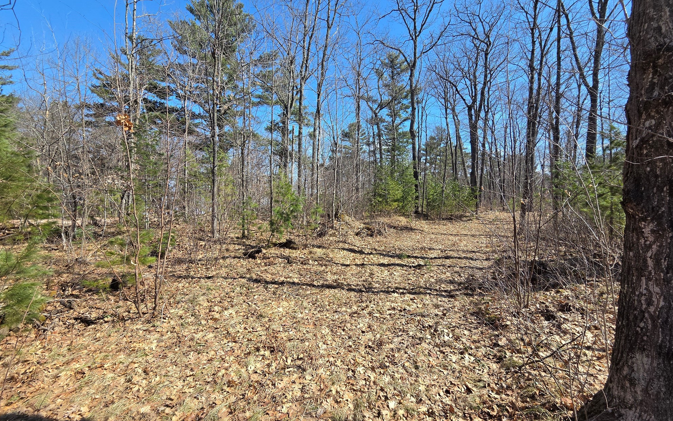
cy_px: 194
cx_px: 338
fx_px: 257
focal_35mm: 14
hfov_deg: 105.3
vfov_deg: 78.5
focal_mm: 2.2
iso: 100
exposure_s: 1/1700
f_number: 2.2
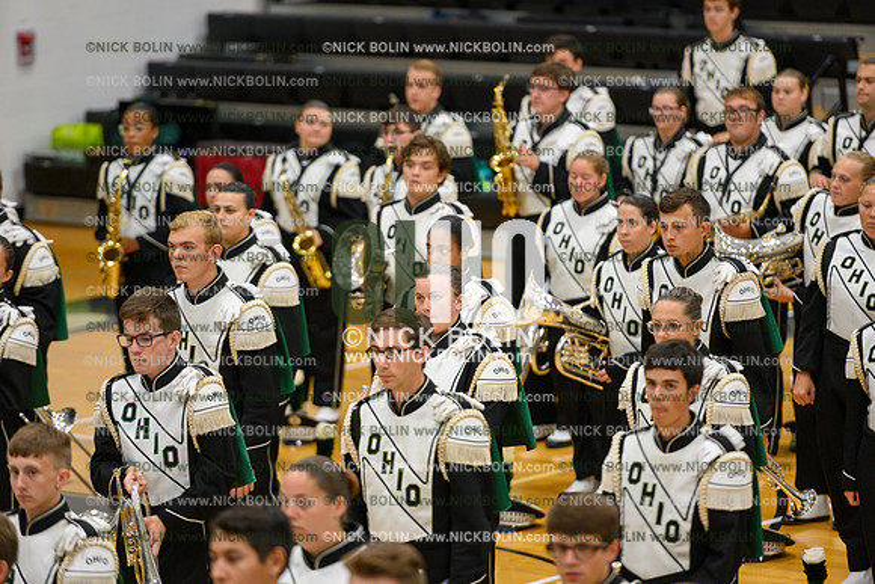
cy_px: 292
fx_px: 4862
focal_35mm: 200
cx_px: 438
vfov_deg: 6.9
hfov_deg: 10.3
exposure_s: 1/320
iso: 1600
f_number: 2.8
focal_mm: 200
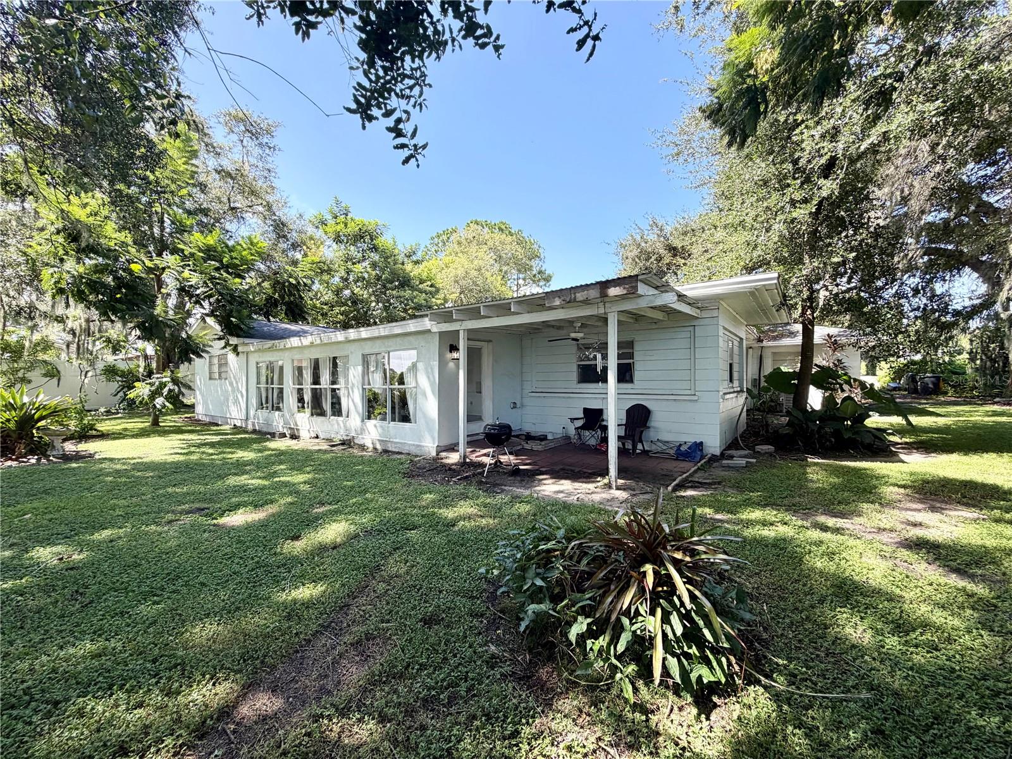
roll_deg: +0.3
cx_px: 506
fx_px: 409
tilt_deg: +0.0
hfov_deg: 102.1
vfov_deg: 85.7
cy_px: 380
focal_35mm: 14
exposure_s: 1/482
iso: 64
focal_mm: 2.22
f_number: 2.2
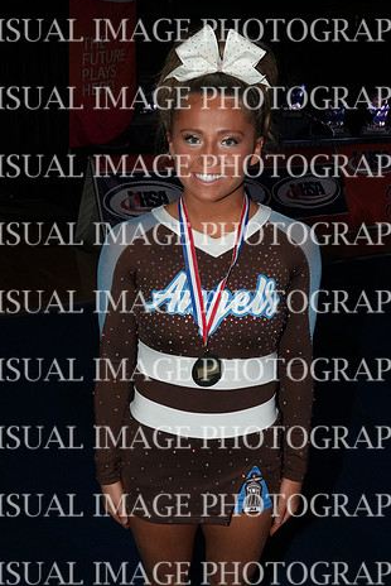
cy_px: 268
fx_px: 732
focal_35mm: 45
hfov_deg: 29.9
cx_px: 192
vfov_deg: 43.5
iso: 1600
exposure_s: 1/125
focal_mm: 24
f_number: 9
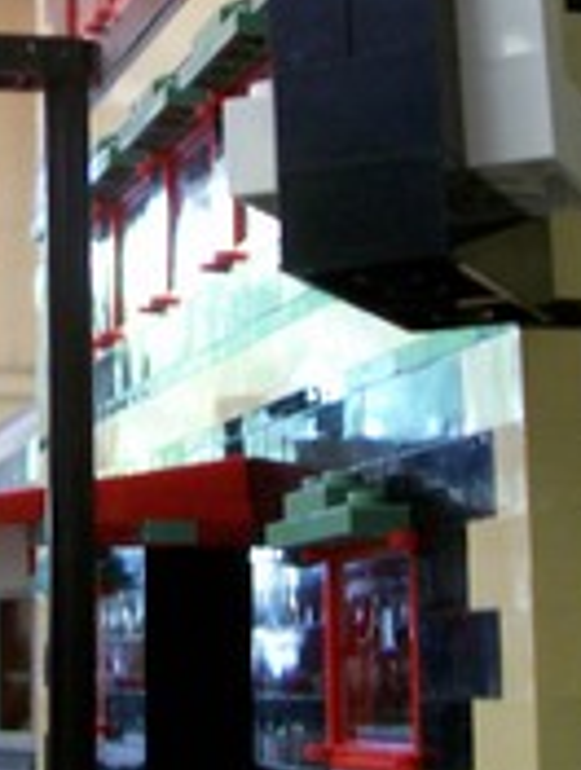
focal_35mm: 93
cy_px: 163
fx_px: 2074
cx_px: -4
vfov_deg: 20.8
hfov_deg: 15.6
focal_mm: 5.6
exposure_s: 1/22.4
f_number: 2.7
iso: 160
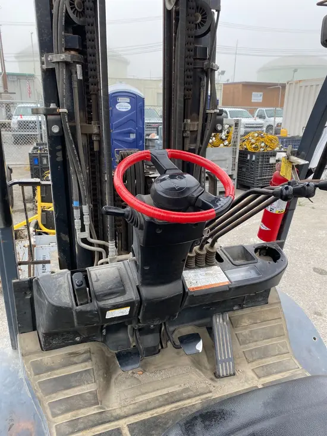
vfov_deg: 67.3
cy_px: 218
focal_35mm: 26
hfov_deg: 53.1
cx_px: 164
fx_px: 327
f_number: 1.8
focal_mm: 4.25
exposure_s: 1/196
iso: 32
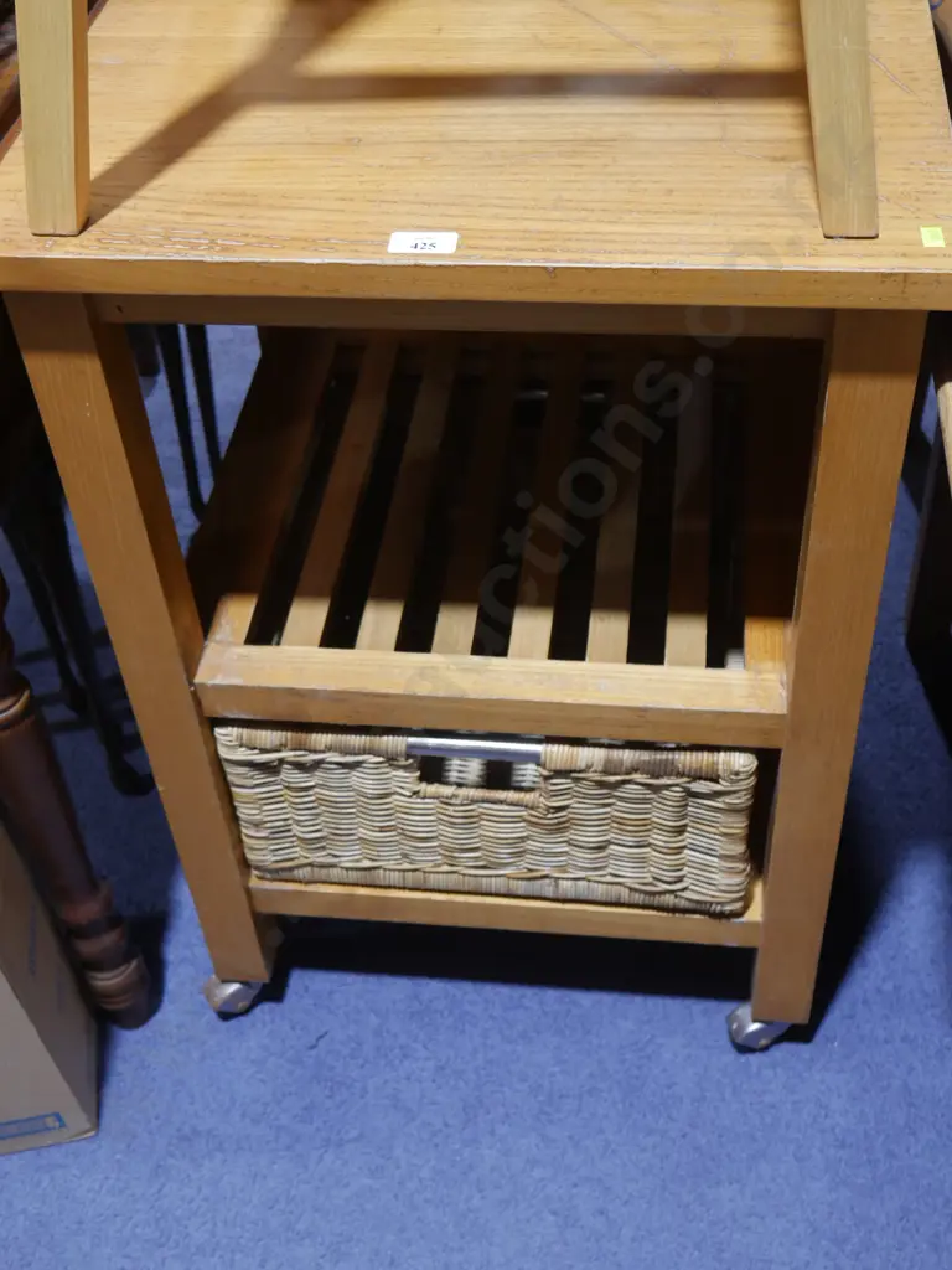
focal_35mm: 42
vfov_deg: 44.8
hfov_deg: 34.3
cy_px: 635
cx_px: 476
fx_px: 1540
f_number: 4.6
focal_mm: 21
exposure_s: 1/60
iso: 640
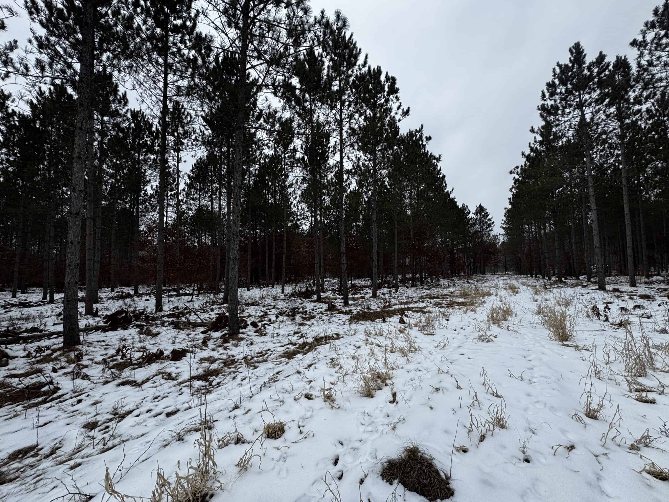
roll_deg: +0.2
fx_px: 271
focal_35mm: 14
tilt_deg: +4.7
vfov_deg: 85.7
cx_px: 334
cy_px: 251
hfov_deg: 102.1
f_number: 2.2
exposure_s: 1/591
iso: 40
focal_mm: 2.22
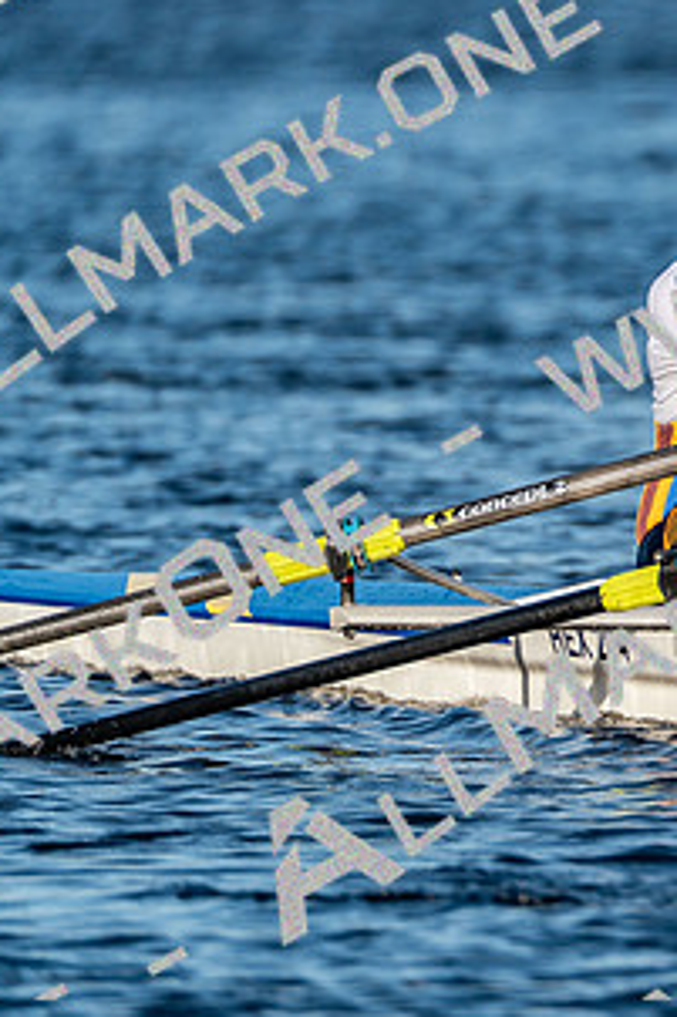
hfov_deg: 1.2
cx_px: 953
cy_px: 423
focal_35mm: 1154
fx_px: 32587
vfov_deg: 1.8
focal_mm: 600
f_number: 6.3
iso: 320
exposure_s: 1/2000
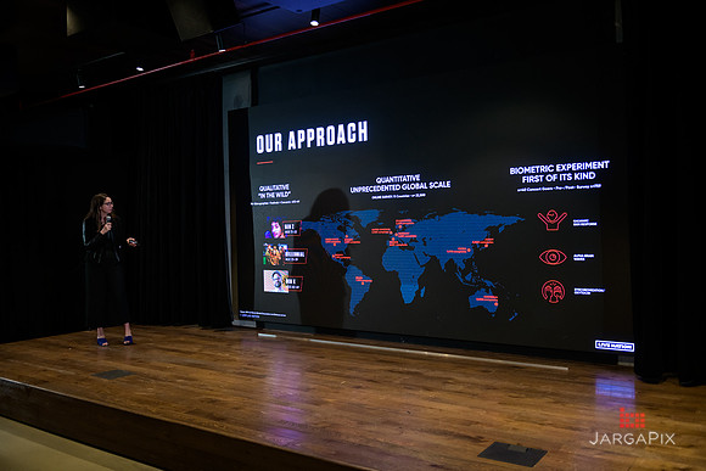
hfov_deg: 58.7
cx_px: 353
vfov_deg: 41.1
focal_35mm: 32
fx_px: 628
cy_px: 236
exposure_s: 1/200
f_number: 3.2
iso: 1250
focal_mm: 32
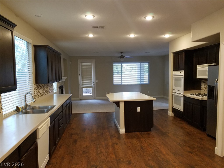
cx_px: 112
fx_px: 168
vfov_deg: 53.1
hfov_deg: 67.3
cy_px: 84
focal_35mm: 26
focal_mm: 4.2
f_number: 1.7
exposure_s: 1/40
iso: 160
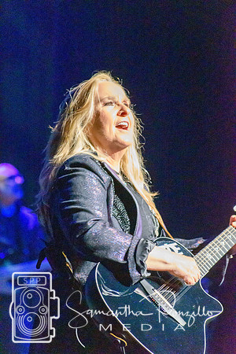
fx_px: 2655
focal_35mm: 270
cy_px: 177
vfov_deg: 7.6
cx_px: 118
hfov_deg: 5.1
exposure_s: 1/250
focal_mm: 180
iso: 12800
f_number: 5.3
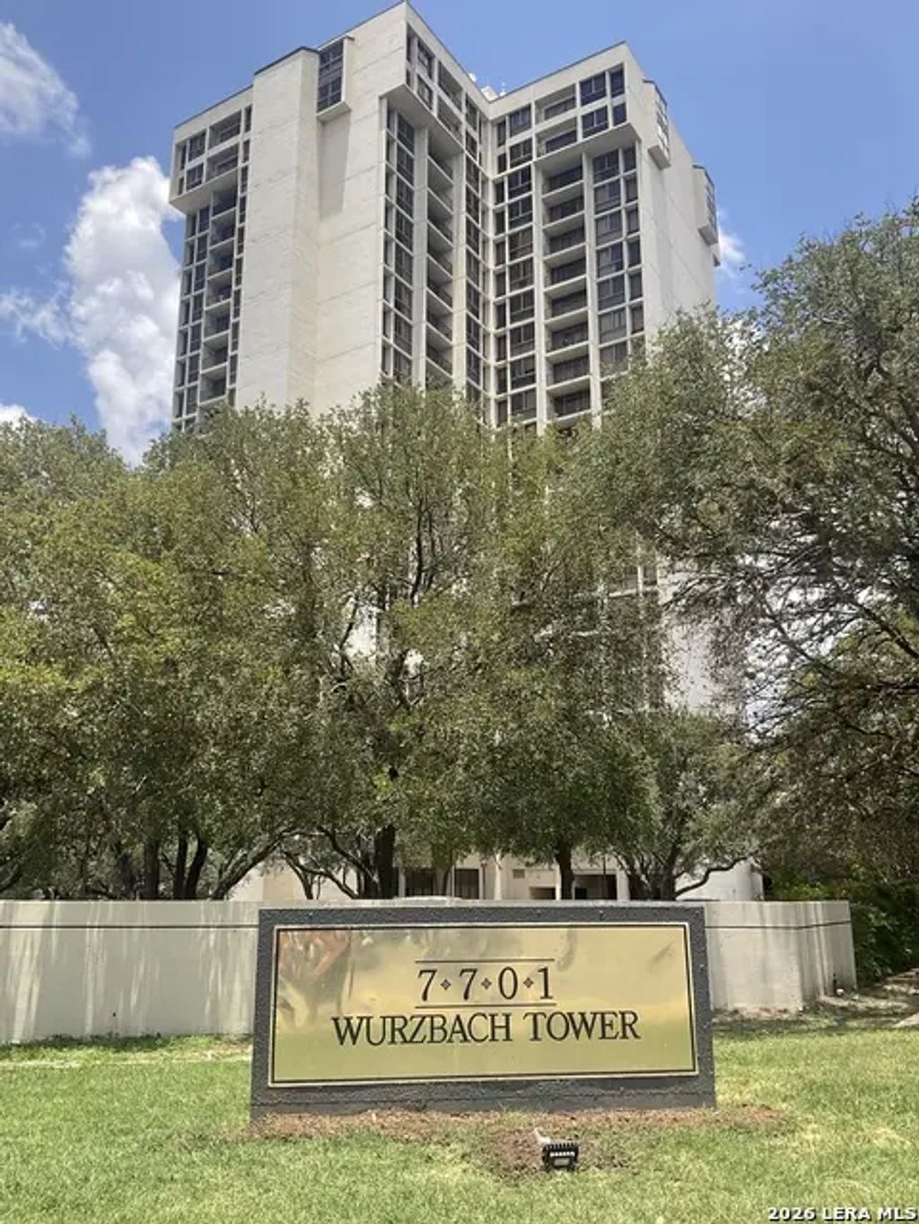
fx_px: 1026
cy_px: 612
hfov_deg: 48.2
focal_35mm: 29
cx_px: 460
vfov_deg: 61.7
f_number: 1.8
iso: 16
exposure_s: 1/1195
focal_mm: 3
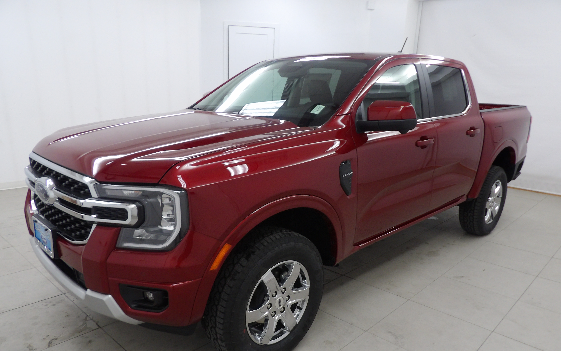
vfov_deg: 47.3
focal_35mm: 26
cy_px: 213
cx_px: 286
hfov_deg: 70.4
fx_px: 398
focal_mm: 4.3
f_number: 3.2
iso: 185
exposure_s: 1/33
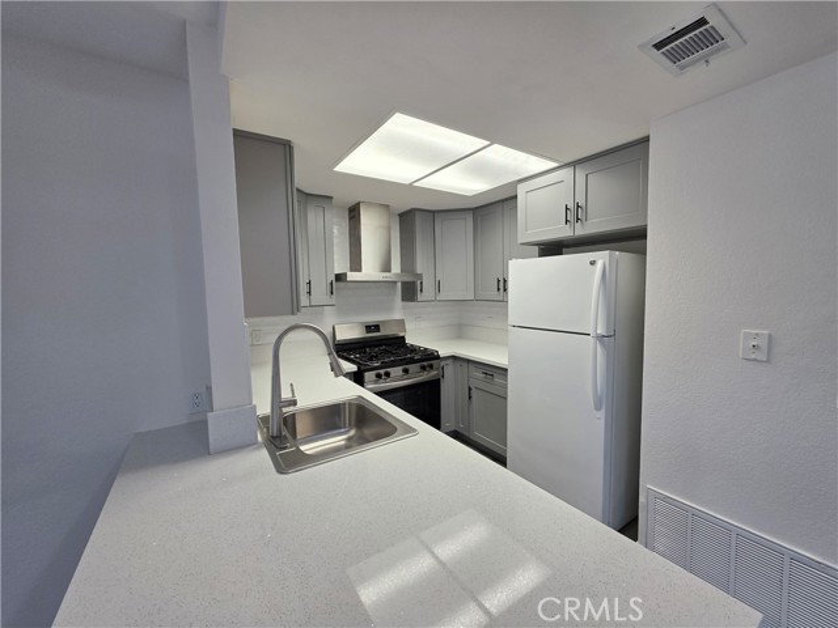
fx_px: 315
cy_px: 314
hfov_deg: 106.2
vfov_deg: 89.9
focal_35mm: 13
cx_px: 419
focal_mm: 2.2
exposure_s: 1/120
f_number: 1.9
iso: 80
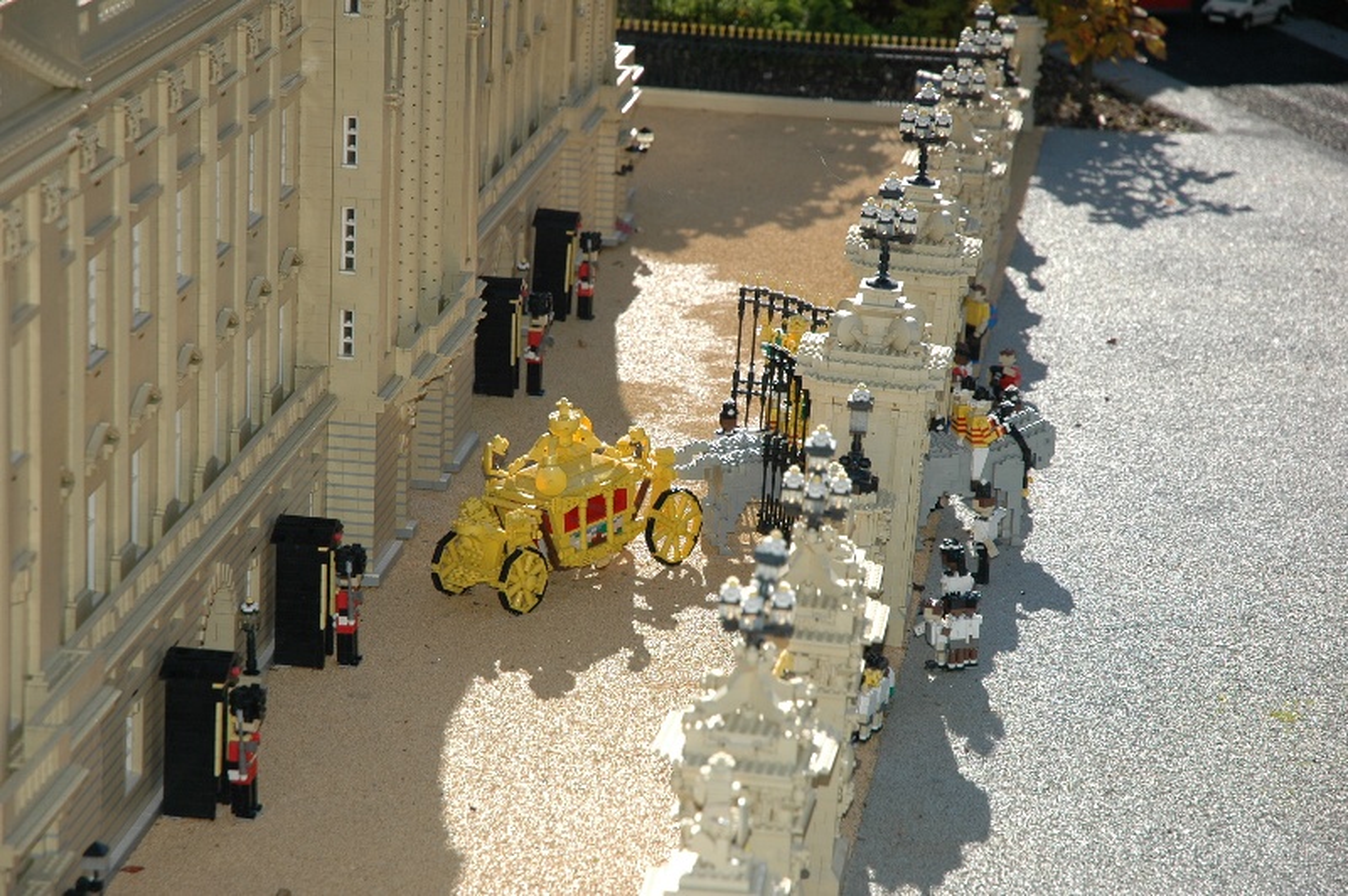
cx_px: 674
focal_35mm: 105
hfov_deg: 19.5
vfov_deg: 13.0
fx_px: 3928
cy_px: 448
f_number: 5
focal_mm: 70
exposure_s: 1/500
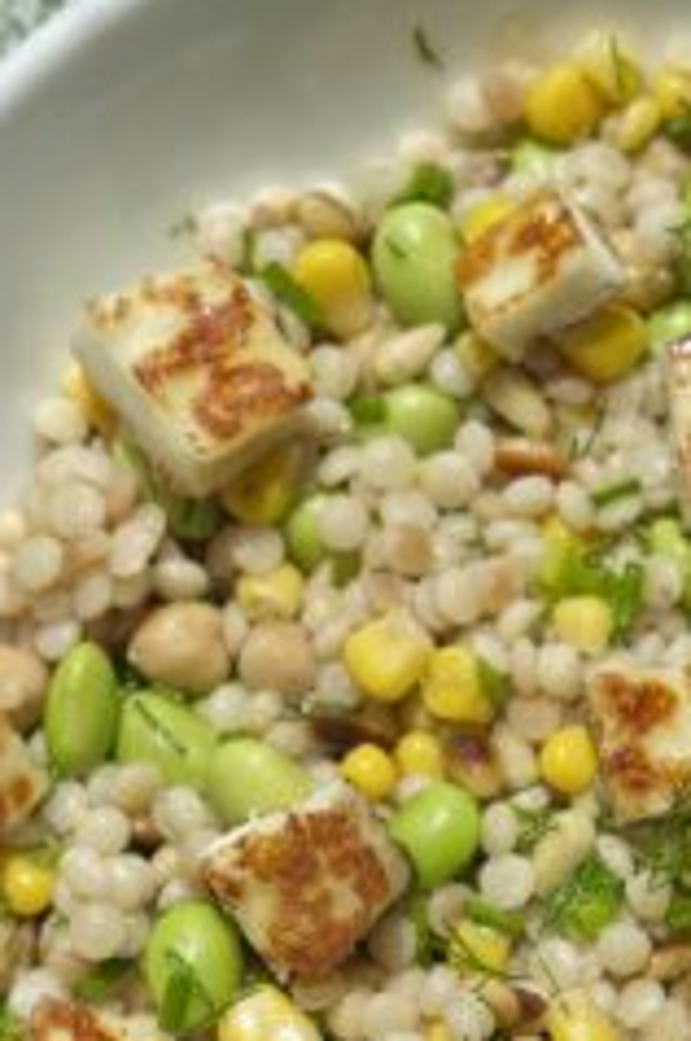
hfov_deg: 13.0
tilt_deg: -83.2
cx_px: 435
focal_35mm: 105
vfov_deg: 19.3
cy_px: 792
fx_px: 3032
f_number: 1.78
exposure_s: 1/9804
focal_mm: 6.86
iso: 100
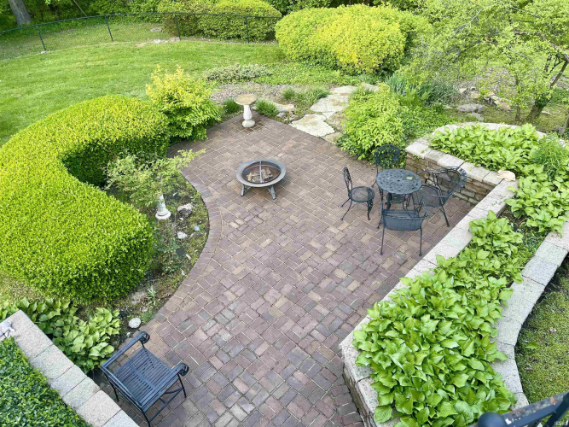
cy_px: 214
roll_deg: +3.6
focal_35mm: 26
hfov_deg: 67.3
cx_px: 284
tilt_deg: -41.9
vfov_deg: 53.0
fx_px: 427
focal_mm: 5.1
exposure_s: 1/121
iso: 40
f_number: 1.6
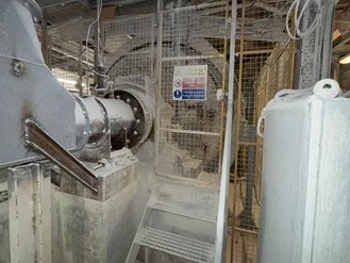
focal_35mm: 17
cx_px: 180
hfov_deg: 91.0
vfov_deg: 74.7
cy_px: 122
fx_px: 172
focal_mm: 2.22
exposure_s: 1/50
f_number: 2.2
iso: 320
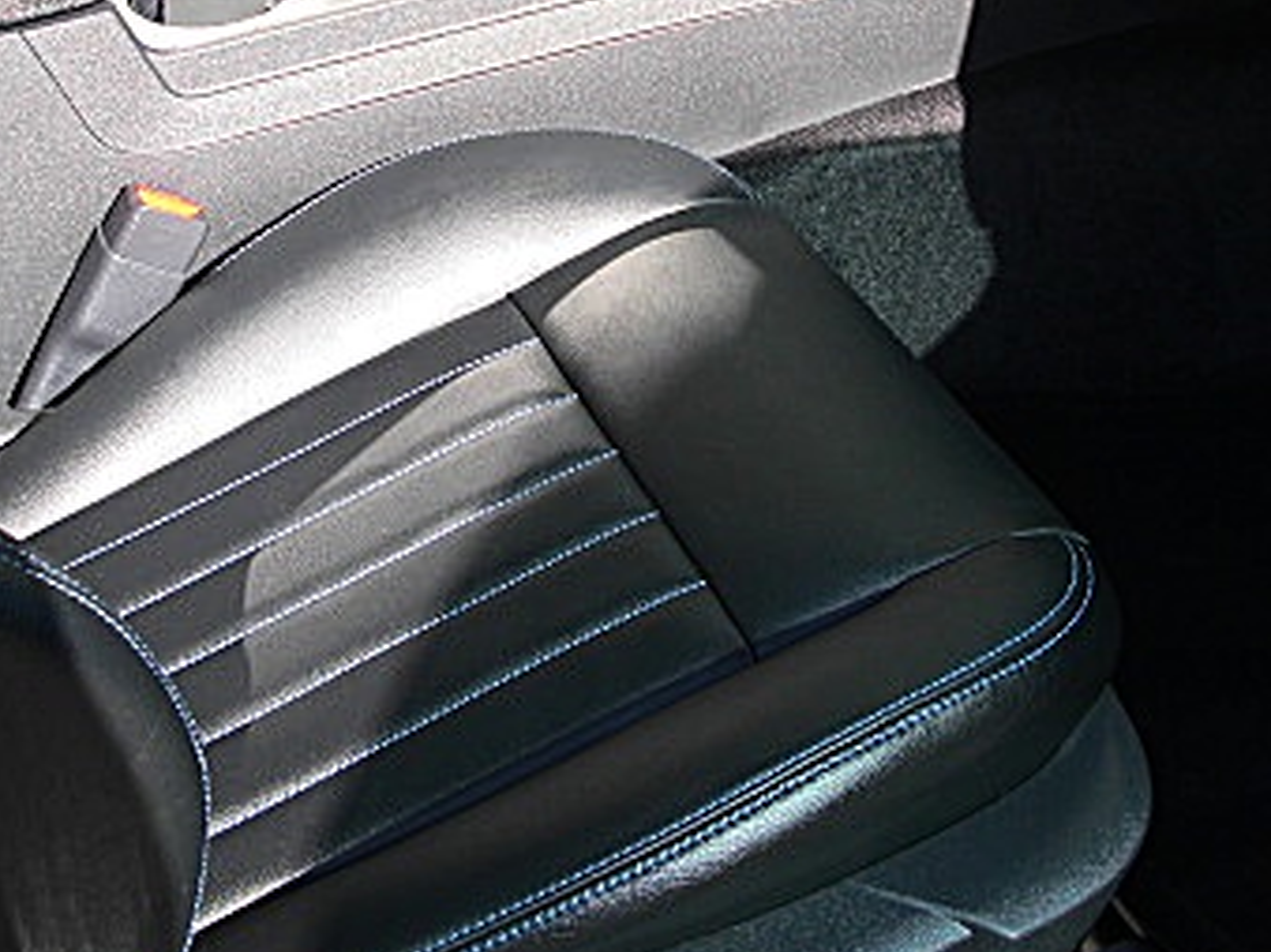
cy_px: 109
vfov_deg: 21.2
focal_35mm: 68
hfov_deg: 28.5
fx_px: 2496
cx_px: 555
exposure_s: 1/160
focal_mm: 6.3
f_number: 2.8
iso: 50
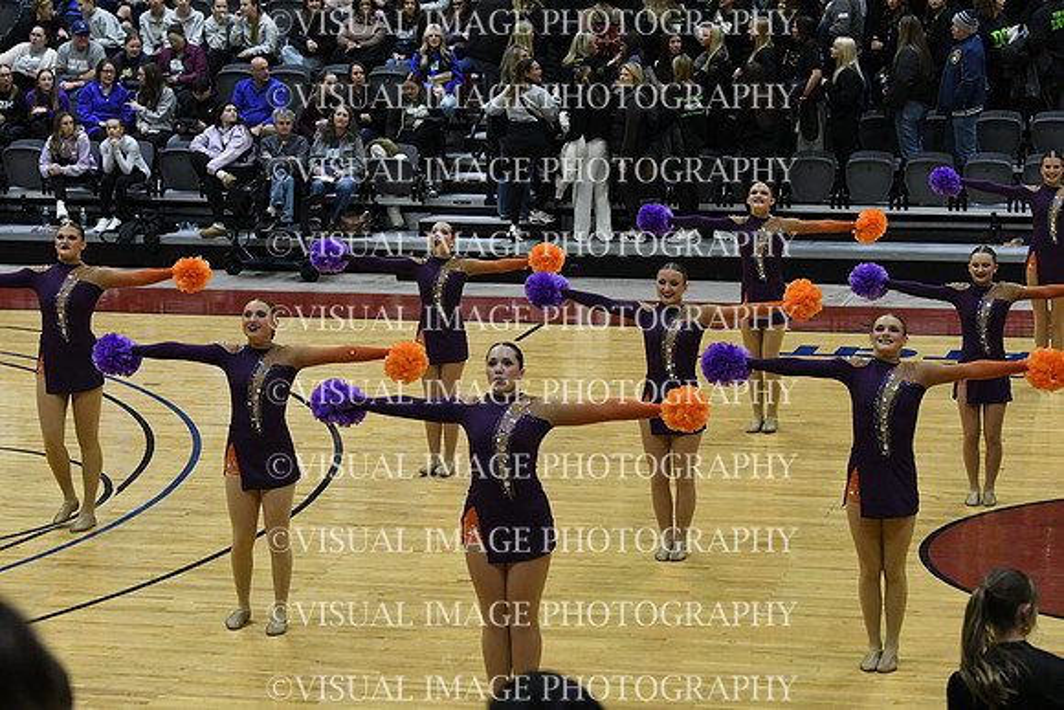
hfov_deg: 19.5
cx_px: 532
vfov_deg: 13.0
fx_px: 3104
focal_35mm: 105
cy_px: 355
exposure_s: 1/500
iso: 4000
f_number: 4
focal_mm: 70
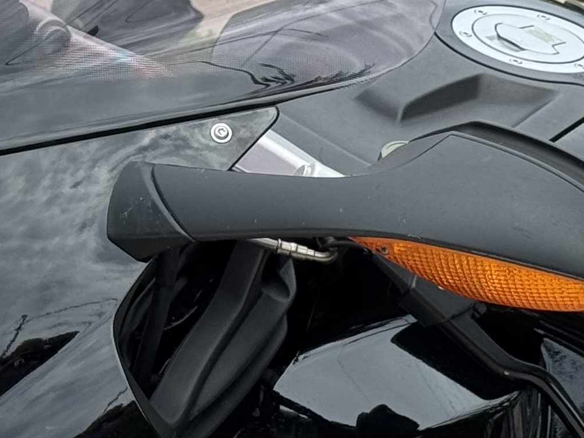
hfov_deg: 10.4
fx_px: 3223
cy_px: 568
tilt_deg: -20.1
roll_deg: -0.2
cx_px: 321
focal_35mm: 191
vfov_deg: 7.7
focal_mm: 6.76
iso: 64
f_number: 1.78
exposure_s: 1/1923
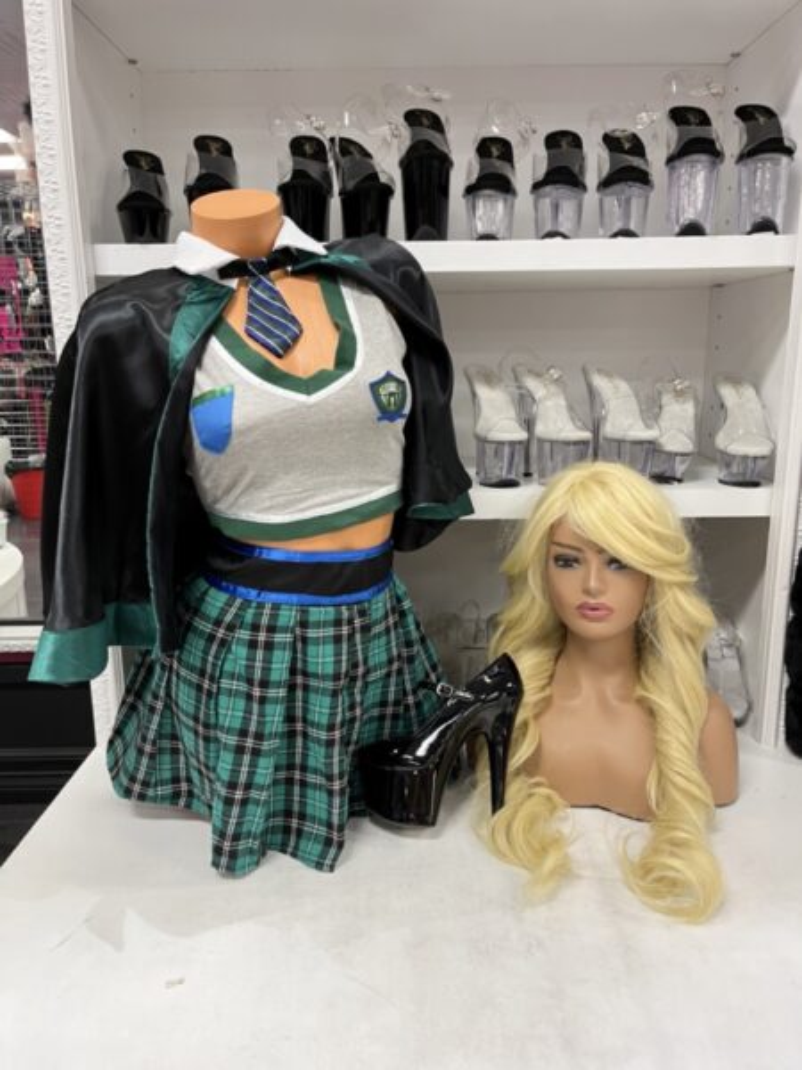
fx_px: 803
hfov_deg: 53.1
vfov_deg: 67.3
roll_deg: +0.5
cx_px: 401
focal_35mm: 26
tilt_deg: -13.0
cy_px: 535
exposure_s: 1/60
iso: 200
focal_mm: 5.1
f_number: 1.6
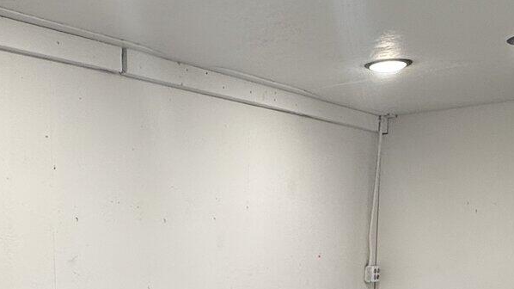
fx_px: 668
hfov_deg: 40.7
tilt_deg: -5.0
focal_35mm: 49
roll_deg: -0.3
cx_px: 119
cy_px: 316
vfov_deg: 23.0
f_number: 2.2
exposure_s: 1/120
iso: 80
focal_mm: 2.22
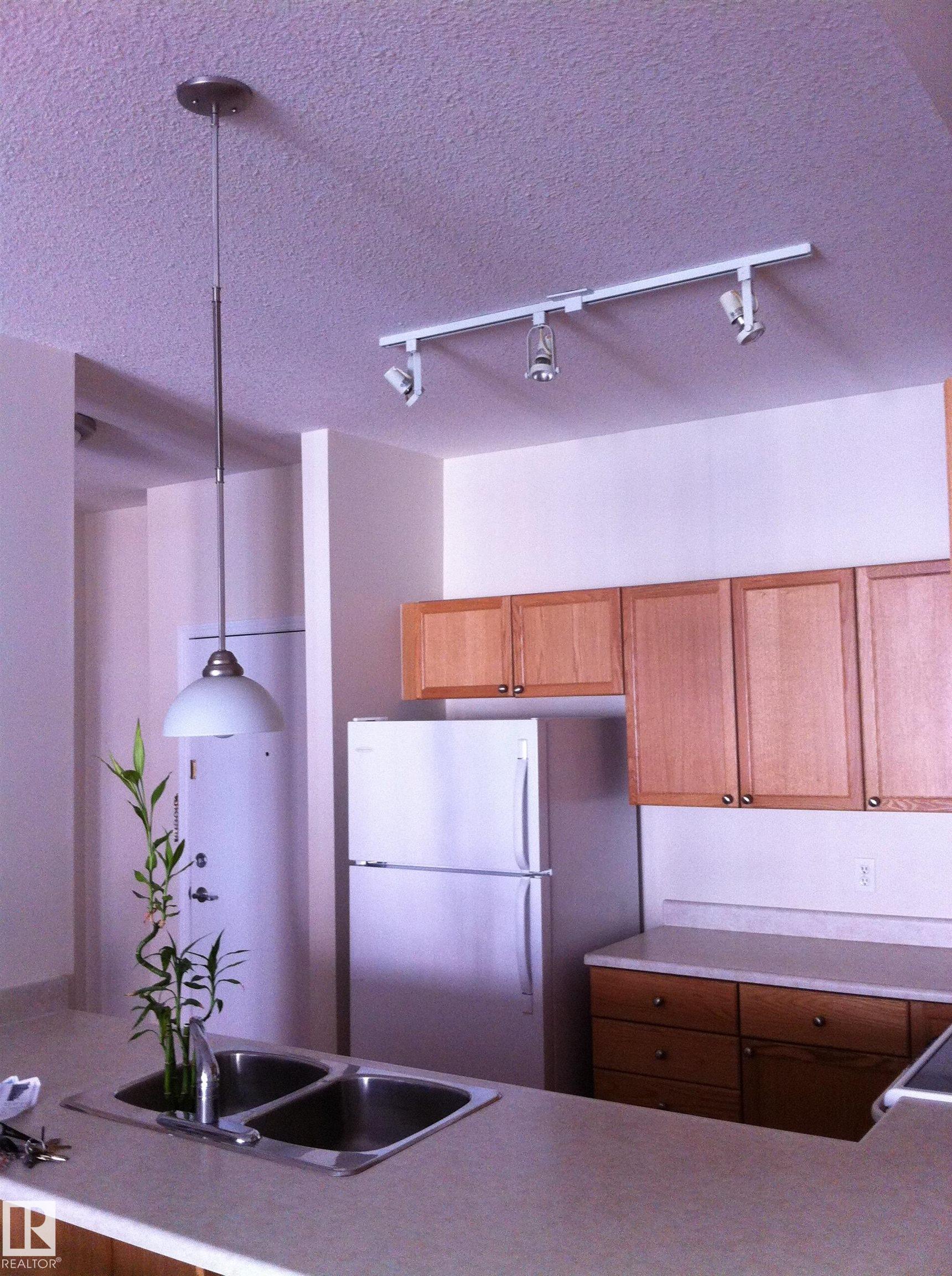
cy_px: 638
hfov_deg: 40.6
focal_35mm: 35
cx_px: 476
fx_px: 1287
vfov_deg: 52.7
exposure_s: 1/15
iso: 200
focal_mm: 3.85
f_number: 2.8
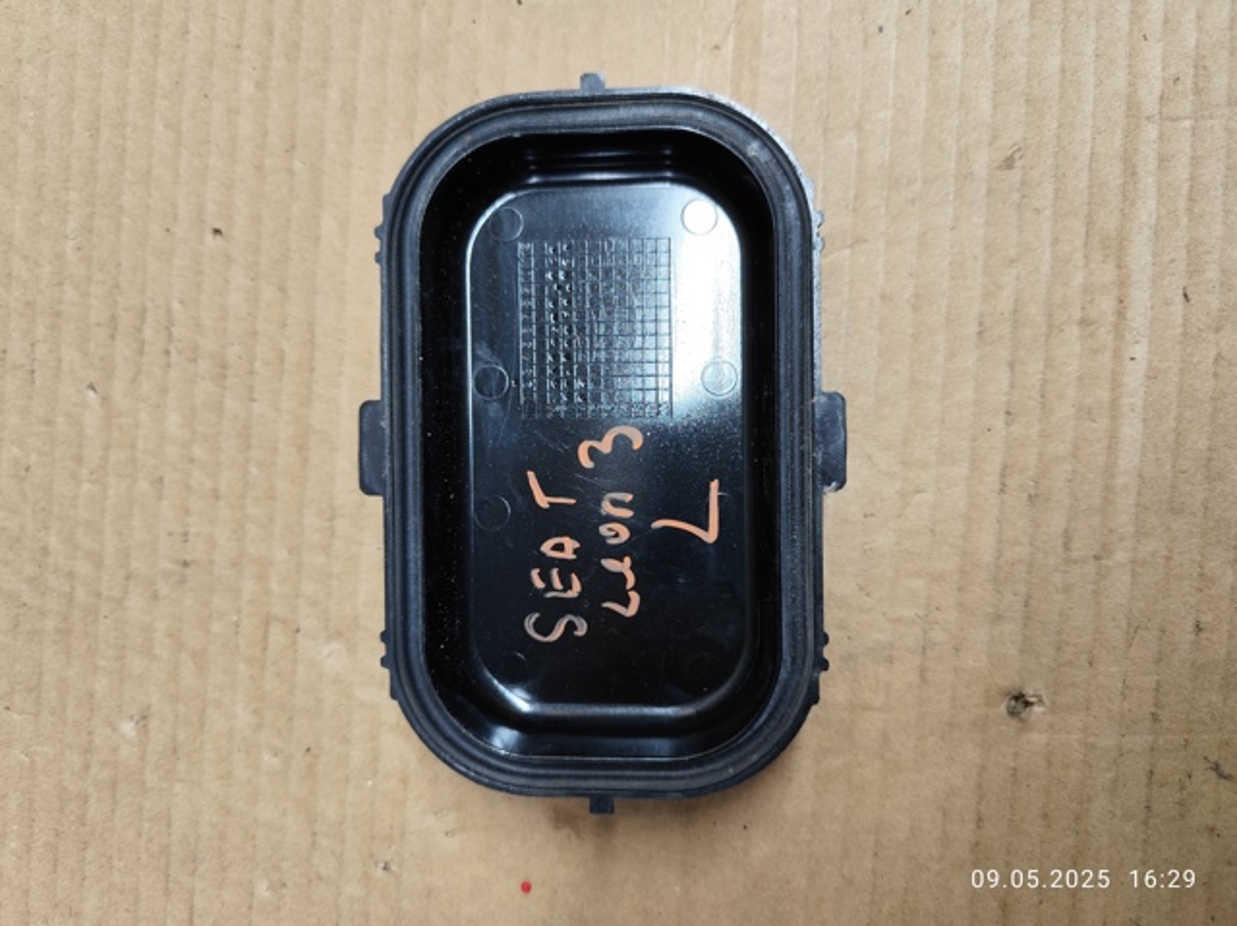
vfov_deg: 58.8
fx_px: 821
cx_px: 618
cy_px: 463
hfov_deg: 74.0
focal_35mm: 23
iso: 250
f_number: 1.65
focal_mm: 6.19
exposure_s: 1/120
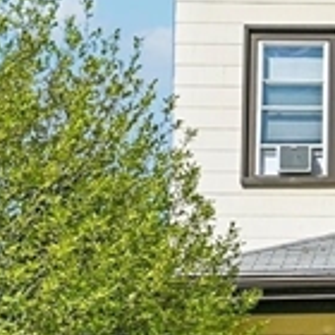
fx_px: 2047
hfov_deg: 9.0
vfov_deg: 9.4
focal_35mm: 187
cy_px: 142
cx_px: 589
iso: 400
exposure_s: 1/2000
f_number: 8
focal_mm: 30
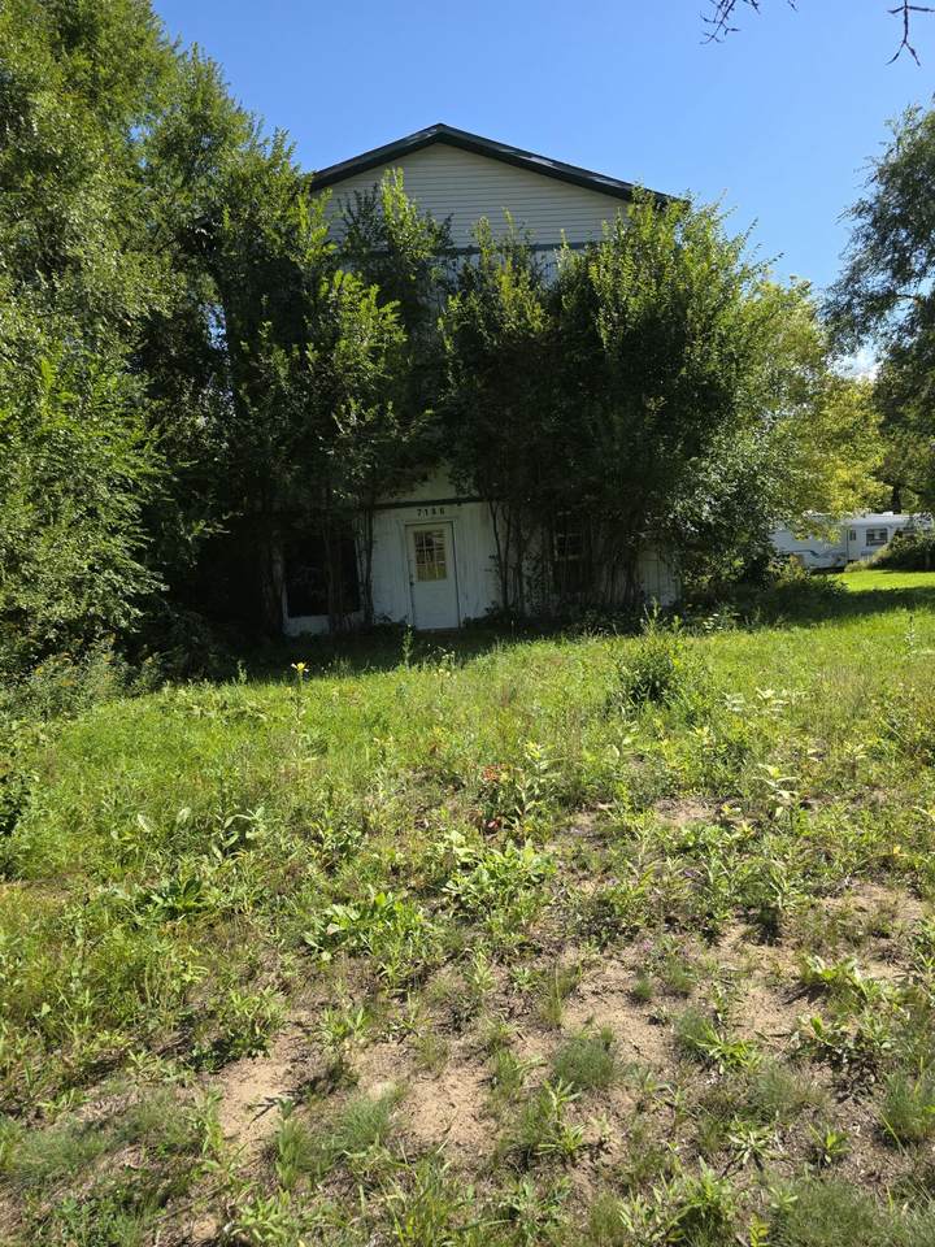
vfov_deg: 73.9
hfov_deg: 58.9
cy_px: 624
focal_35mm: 23
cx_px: 468
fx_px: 828
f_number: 1.7
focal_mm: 6.3
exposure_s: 1/3134
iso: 80
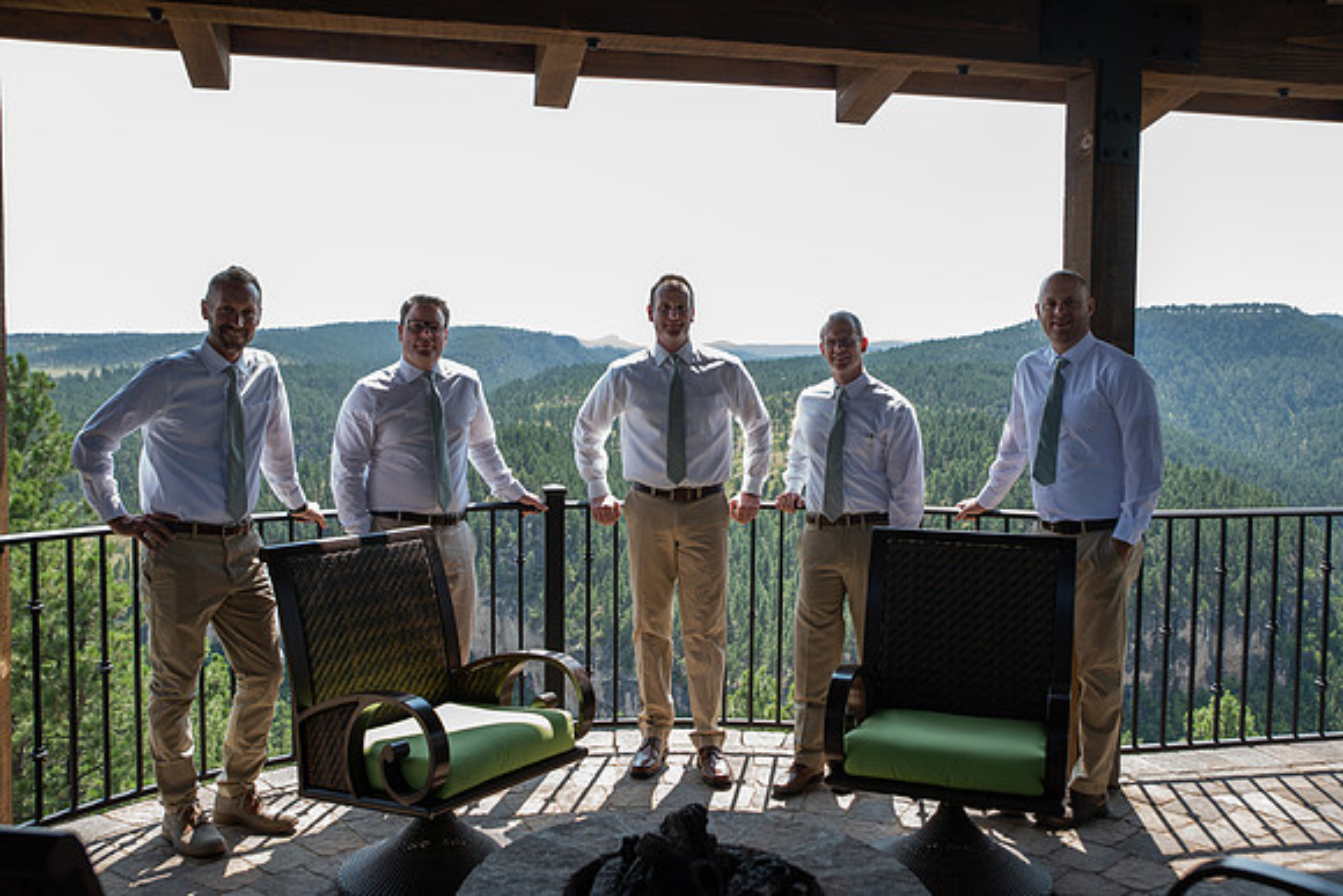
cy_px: 448
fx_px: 1157
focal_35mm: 31
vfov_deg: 42.3
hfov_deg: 60.3
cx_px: 672
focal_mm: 31
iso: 200
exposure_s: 1/160
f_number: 4.5
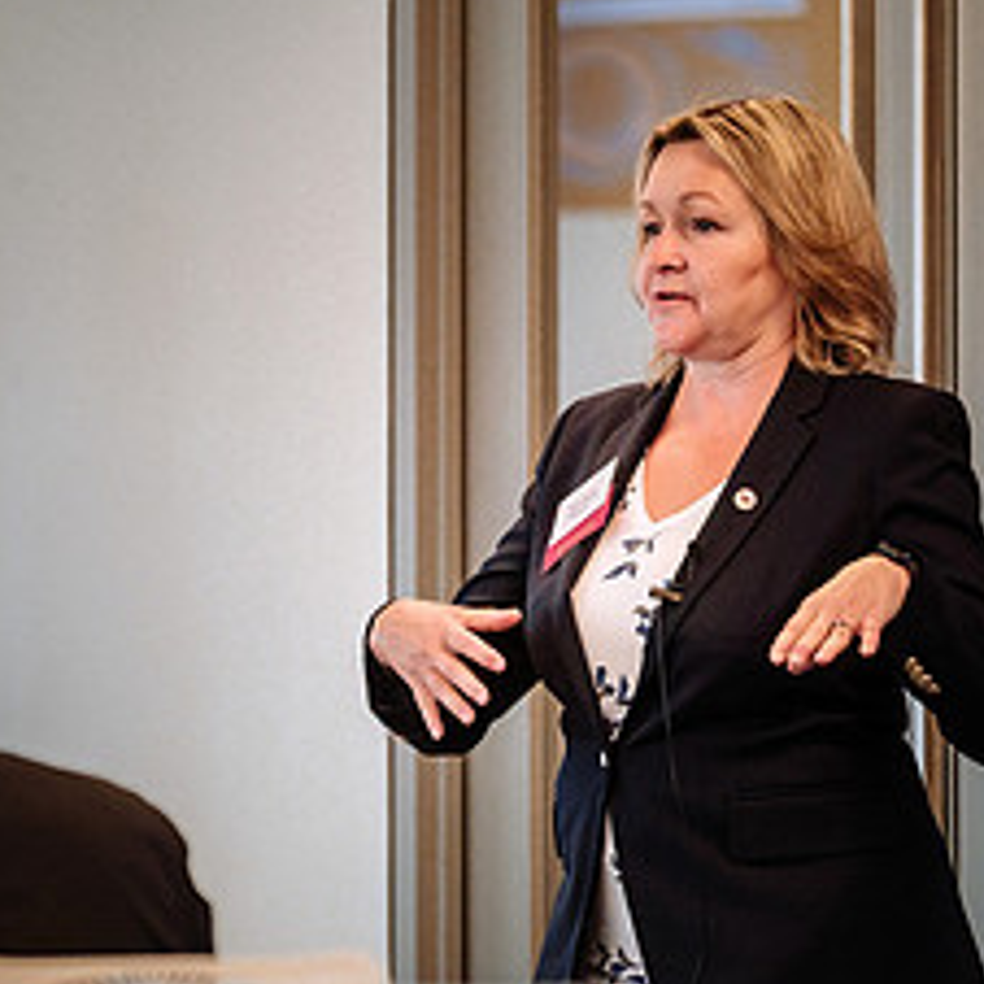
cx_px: 30
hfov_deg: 3.8
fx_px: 14762
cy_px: 751
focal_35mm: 459
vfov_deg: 3.8
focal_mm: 140
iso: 1250
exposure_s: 1/320
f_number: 2.8
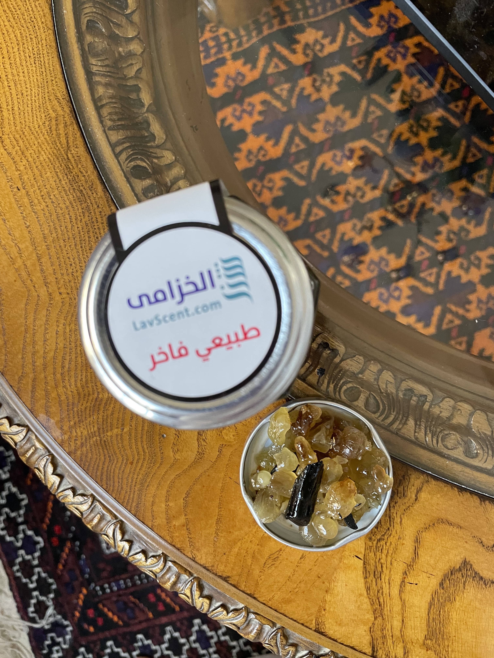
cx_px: 247
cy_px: 329
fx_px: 495
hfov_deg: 53.1
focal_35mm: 26
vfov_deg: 67.3
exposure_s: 1/60
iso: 400
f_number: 1.6
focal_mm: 4.2
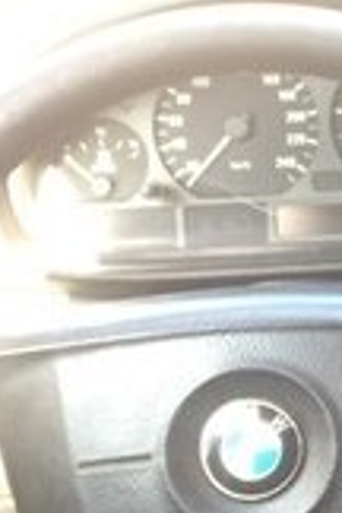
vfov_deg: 16.6
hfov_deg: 10.0
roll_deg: -0.4
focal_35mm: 123
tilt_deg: -21.6
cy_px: 214
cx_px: 760
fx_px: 1753
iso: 100
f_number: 2.2
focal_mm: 4.15
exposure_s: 1/33
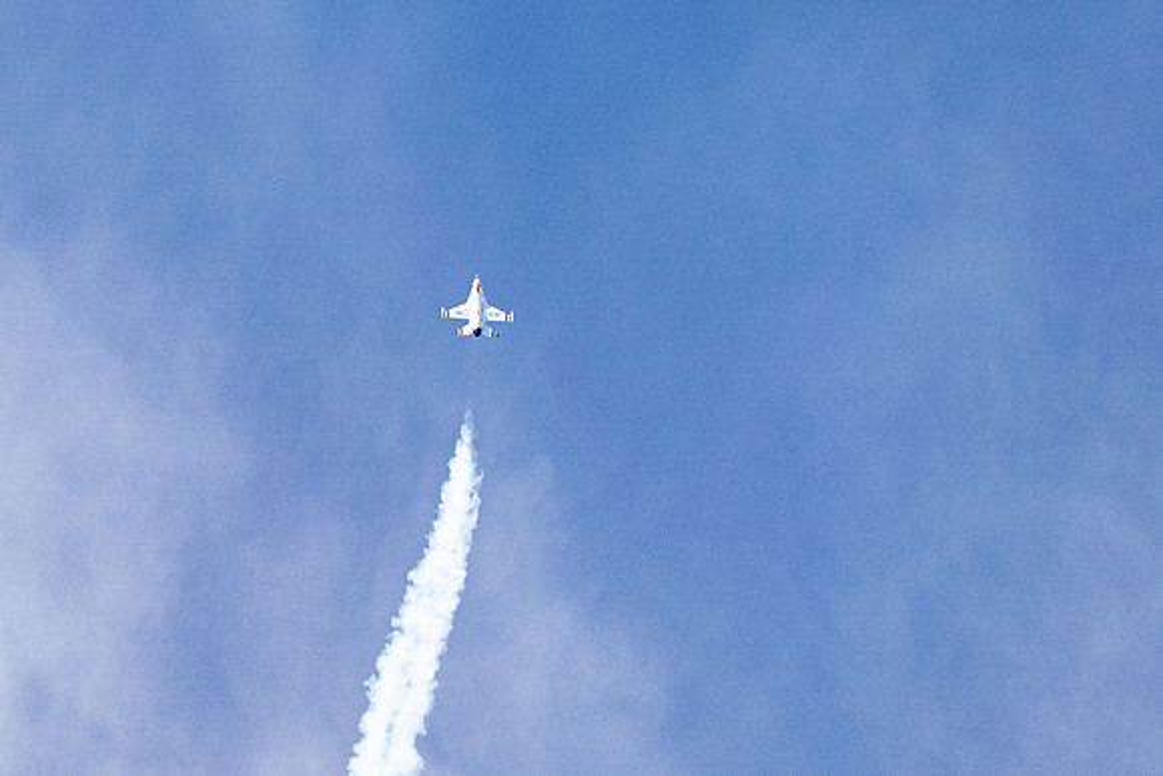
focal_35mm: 1047
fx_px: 33842
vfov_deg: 1.3
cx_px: 345
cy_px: 484
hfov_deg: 2.0
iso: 800
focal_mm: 400
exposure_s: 1/2000
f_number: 8
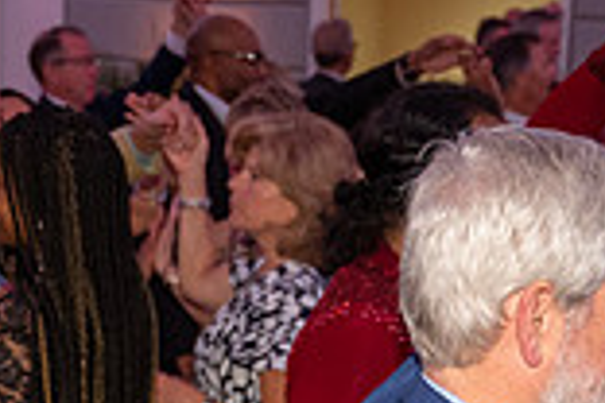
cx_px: 299
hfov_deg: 16.7
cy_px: 707
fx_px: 2067
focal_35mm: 123
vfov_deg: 10.5
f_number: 4
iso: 1600
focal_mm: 33
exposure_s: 1/60
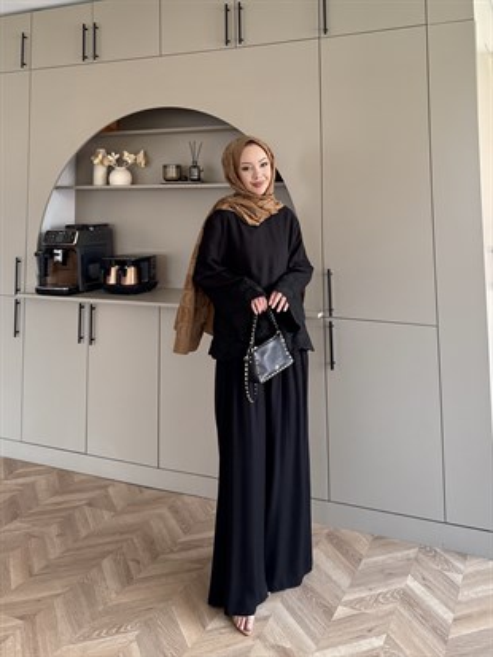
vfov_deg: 71.6
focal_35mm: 24
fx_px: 456
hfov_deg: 56.8
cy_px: 328
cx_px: 246
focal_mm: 6.76
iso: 125
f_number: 1.78
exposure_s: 1/121
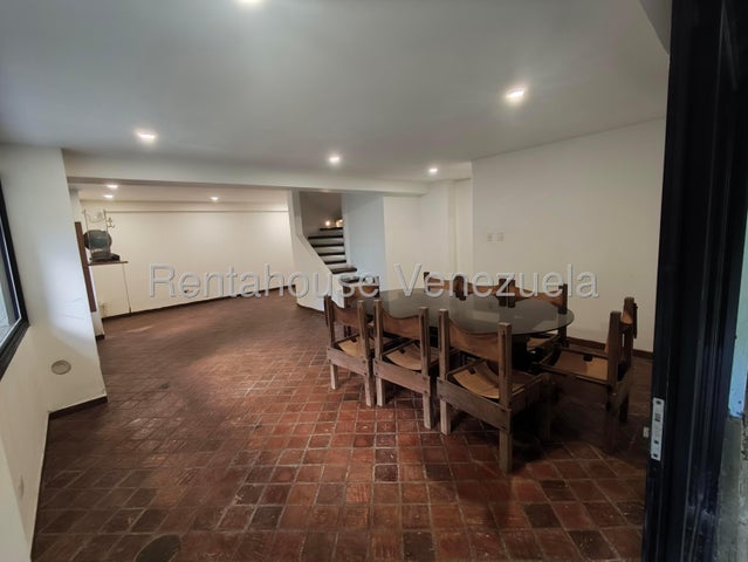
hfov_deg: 98.1
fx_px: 324
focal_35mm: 15
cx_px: 374
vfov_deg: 81.8
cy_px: 281
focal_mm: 1.65
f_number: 2.2
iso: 320
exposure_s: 1/12.5
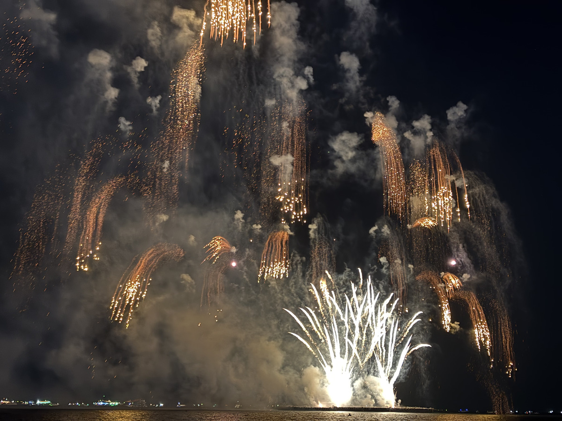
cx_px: 281
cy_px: 210
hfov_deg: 36.8
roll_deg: -0.8
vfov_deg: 28.0
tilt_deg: +12.9
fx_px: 844
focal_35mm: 52
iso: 200
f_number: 1.6
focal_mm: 5.96
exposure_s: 1/5
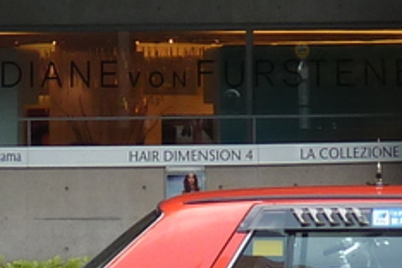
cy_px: -354
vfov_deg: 7.3
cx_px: 170
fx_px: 1988
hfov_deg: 11.5
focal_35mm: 178
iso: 80
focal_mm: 4.1
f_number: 4
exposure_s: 1/125
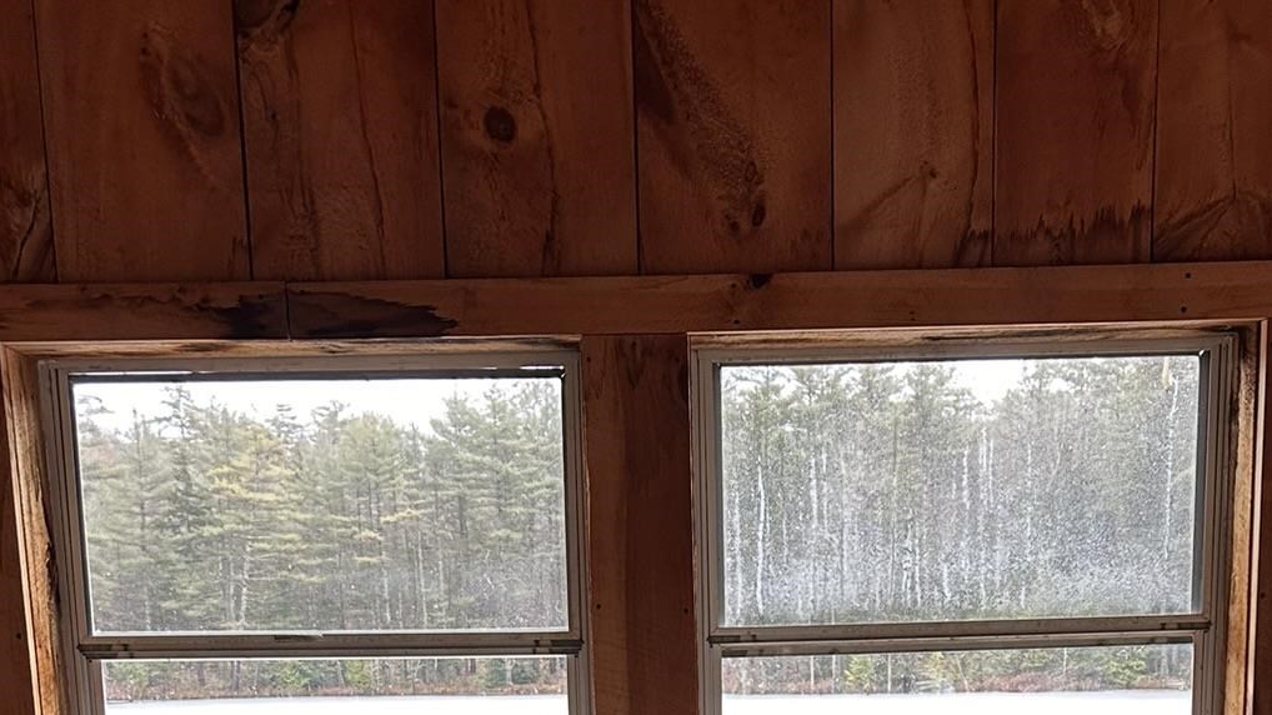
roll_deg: +1.1
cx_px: 718
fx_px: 1922
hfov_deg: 36.6
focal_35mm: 57
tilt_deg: -12.3
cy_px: 1060
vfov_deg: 18.7
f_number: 1.5
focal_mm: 5.7
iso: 125
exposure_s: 1/121
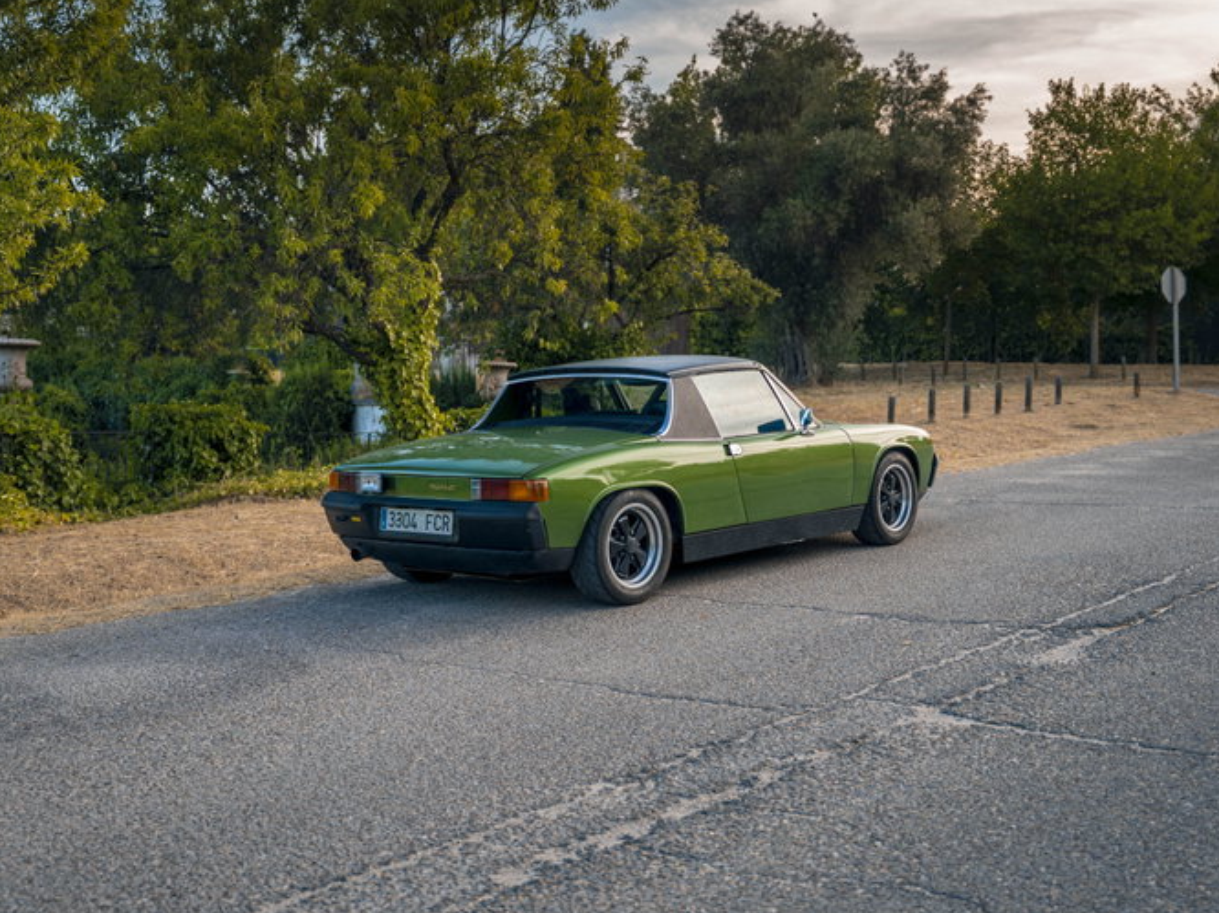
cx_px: 640
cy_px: 448
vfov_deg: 34.8
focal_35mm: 41
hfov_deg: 45.4
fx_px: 1455
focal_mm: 37.3
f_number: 2.8
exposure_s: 1/250
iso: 100
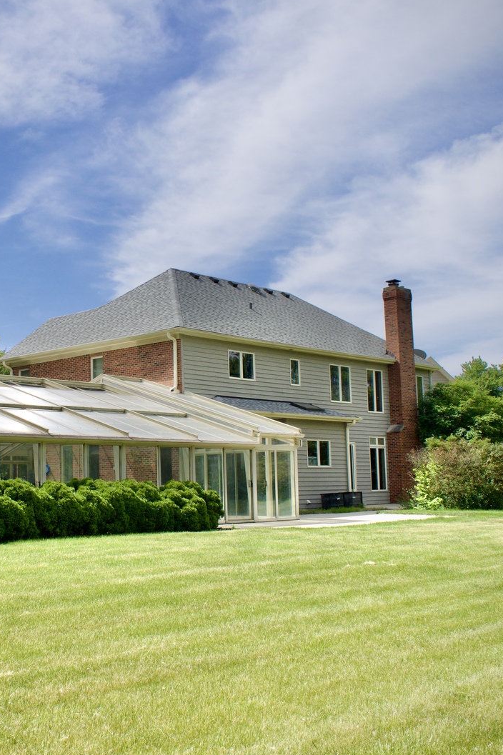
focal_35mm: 46
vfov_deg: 42.8
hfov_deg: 28.6
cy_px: 381
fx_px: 965
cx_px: 102
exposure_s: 1/500
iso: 200
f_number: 11
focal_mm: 20
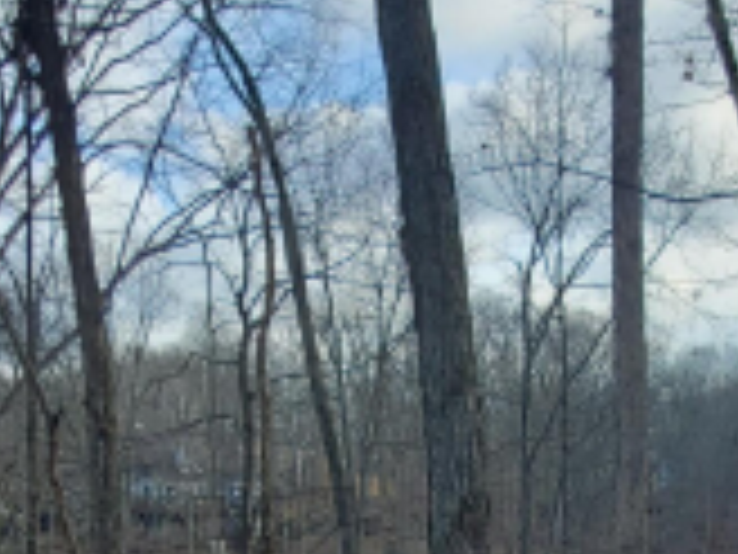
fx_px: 1130
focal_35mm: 53
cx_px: 394
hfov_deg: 36.2
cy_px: 703
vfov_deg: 24.4
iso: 50
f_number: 2.2
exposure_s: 1/387
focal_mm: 1.8
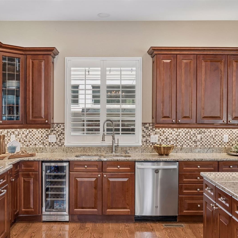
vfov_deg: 40.9
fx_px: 319
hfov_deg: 40.8
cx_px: 103
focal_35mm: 41
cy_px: 119
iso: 400
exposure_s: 1/15
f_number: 9
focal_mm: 32
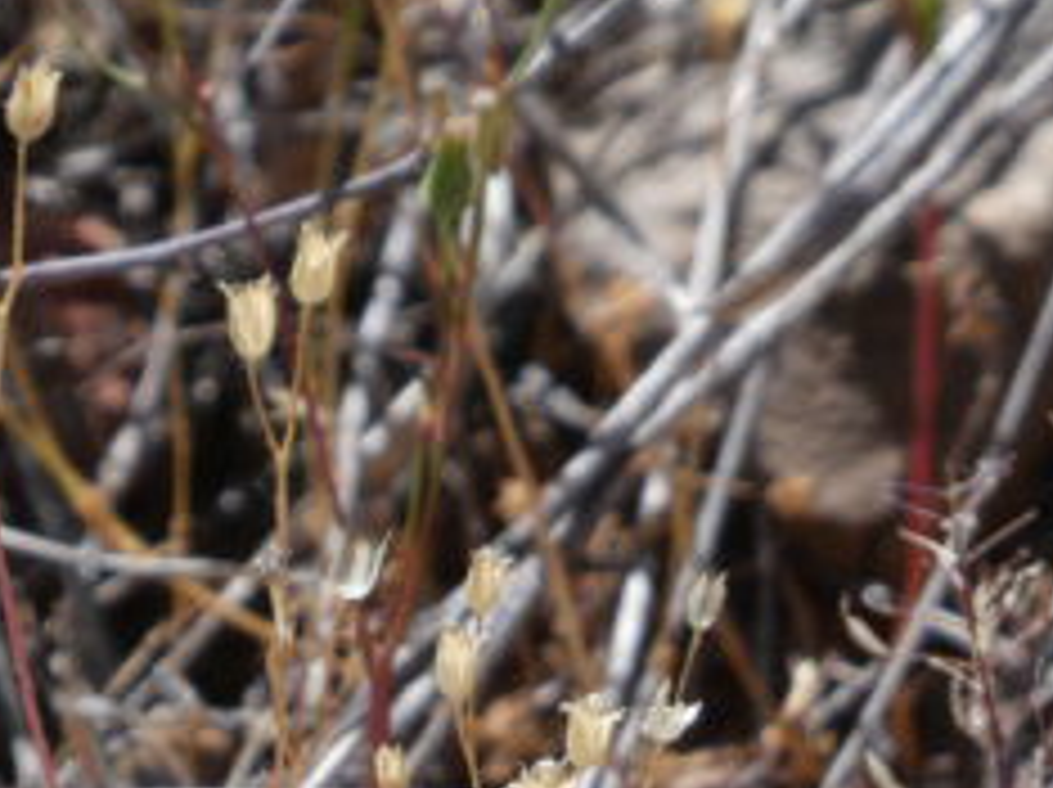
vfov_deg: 1.3
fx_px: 33944
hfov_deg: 1.8
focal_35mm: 1117
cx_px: -180
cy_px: 1155
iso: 80
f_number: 6
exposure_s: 1/320
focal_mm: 66.8
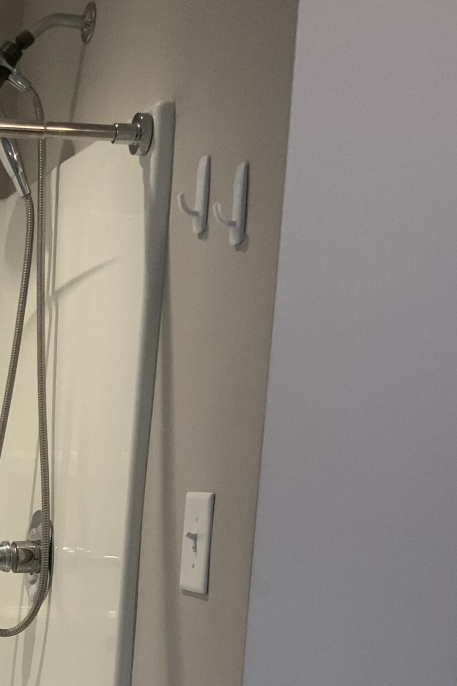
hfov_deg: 16.5
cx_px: -264
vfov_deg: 26.4
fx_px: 1409
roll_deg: -1.4
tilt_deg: -6.4
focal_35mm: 74
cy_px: 629
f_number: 1.8
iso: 50
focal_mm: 3
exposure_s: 1/60
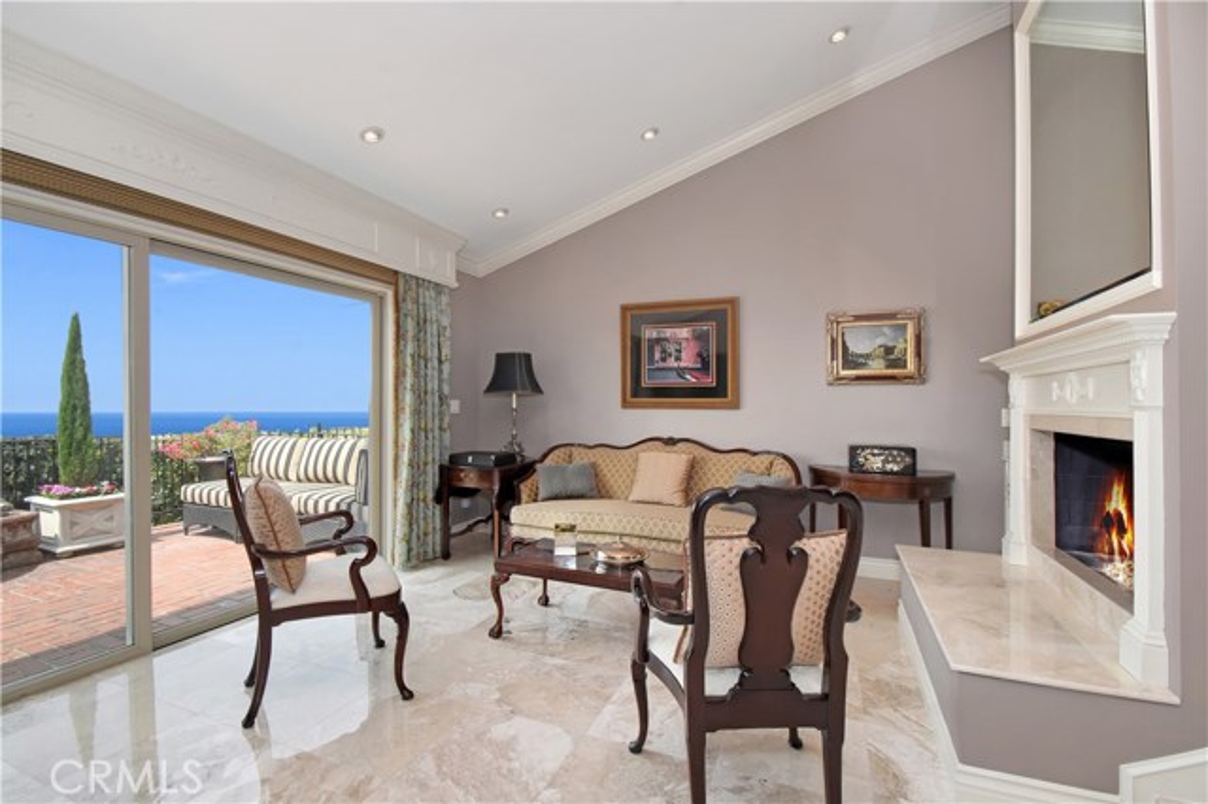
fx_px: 503
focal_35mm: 15
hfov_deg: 100.4
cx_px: 604
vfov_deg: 77.3
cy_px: 402
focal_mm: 10
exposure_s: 1/200
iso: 1000
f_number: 8
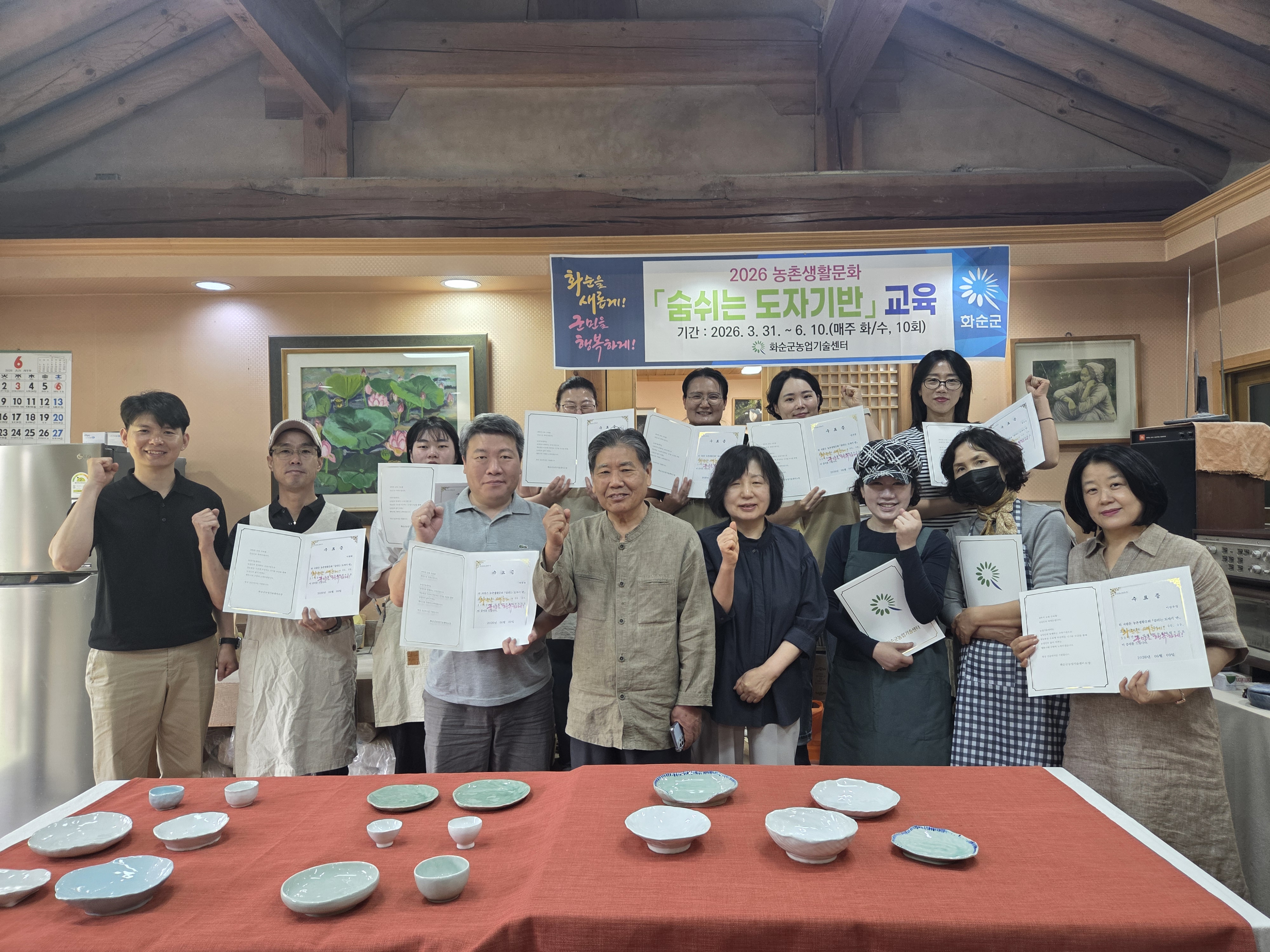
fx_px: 844
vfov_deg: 58.9
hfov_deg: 73.9
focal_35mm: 23
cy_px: 476
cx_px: 635
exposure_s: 1/120
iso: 160
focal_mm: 5.4
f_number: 1.8
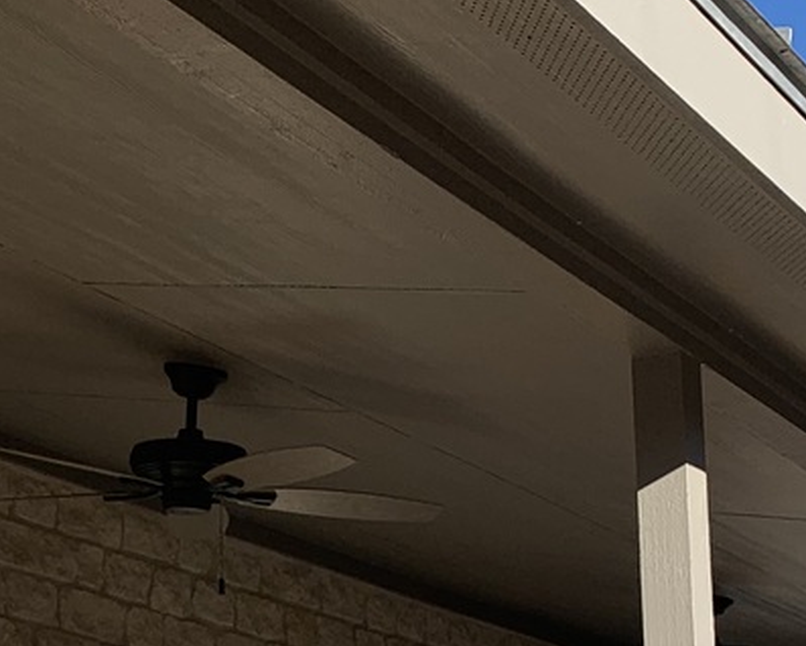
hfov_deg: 20.3
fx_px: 2196
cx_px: 63
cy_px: 837
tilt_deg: +5.7
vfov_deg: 15.9
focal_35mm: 92
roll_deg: +0.4
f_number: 1.8
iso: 25
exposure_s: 1/1916
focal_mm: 4.25
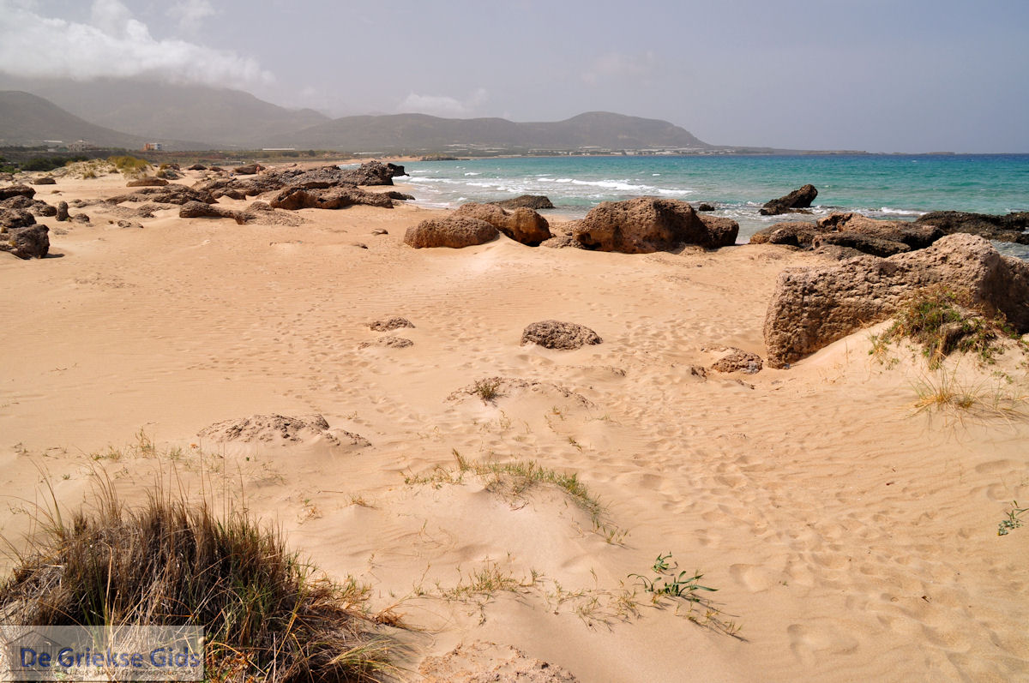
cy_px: 342
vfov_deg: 47.8
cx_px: 514
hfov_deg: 67.4
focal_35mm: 27
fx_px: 771
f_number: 11
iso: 200
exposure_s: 1/500
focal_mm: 18
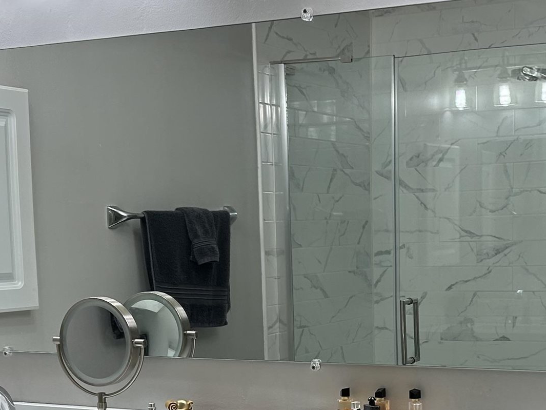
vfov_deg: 19.3
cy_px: 360
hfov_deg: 25.9
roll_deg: +1.4
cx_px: 343
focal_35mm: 75
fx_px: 1183
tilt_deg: -7.5
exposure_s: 1/287
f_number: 1.5
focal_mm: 5.7
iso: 40
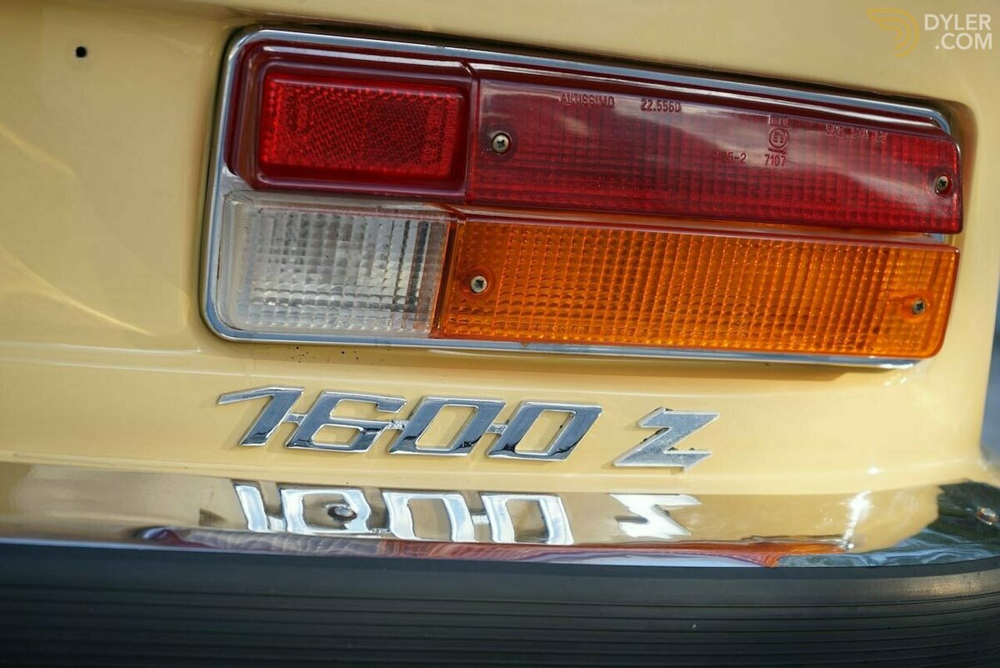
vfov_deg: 19.5
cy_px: 334
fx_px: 1945
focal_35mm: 70
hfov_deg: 28.8
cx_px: 500
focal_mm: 70
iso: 250
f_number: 5.6
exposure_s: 1/200
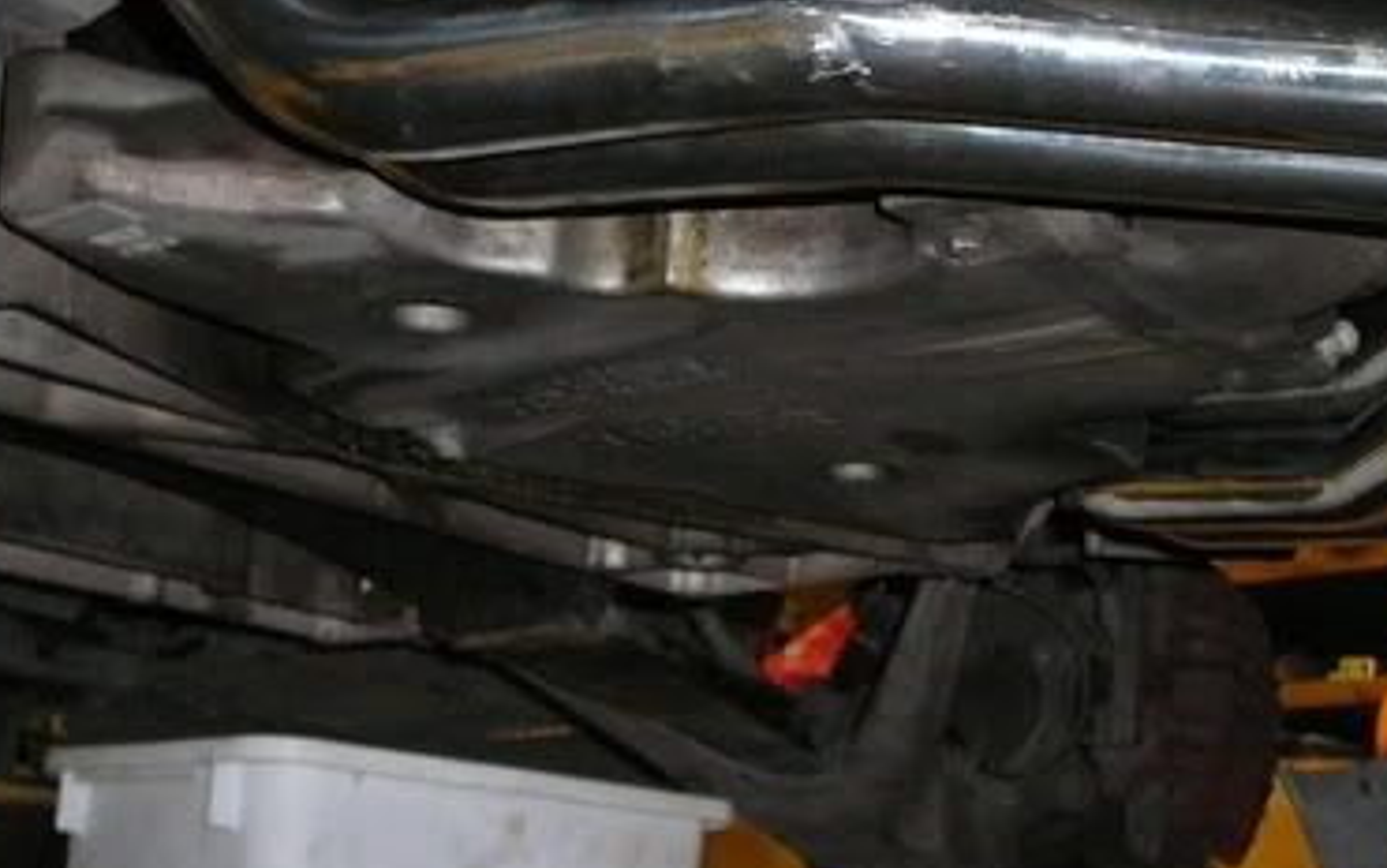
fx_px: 2420
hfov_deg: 31.0
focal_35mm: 64
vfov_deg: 20.3
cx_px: 1144
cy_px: 296
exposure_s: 1/30
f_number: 2.8
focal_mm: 5.2
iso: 400
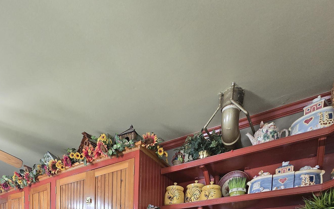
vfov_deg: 33.6
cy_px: 283
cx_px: 146
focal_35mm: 24
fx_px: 218
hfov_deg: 74.5
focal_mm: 2.2
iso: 320
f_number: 2.2
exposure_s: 1/60
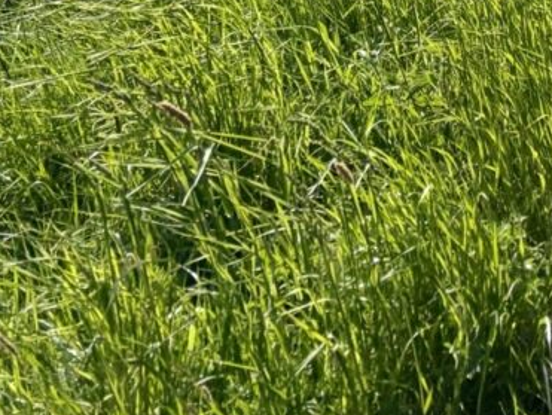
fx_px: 1788
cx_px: 961
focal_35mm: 112
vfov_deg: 12.1
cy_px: -342
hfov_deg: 15.4
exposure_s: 1/6711
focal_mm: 5.96
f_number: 1.6
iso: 50
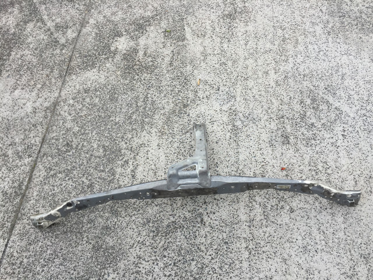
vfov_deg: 48.2
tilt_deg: -61.3
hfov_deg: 61.7
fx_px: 312
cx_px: 186
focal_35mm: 29
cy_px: 140
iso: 32
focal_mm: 4.15
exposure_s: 1/1276
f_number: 2.2
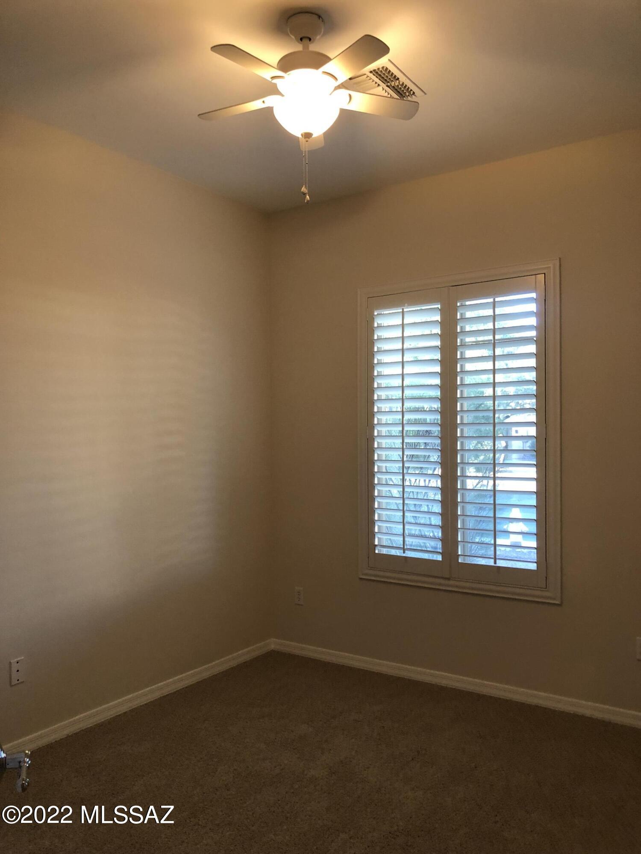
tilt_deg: +2.0
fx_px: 691
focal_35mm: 28
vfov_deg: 63.4
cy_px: 427
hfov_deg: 49.7
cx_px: 320
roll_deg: +0.7
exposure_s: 1/17
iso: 40
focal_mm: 3.99
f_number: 1.8
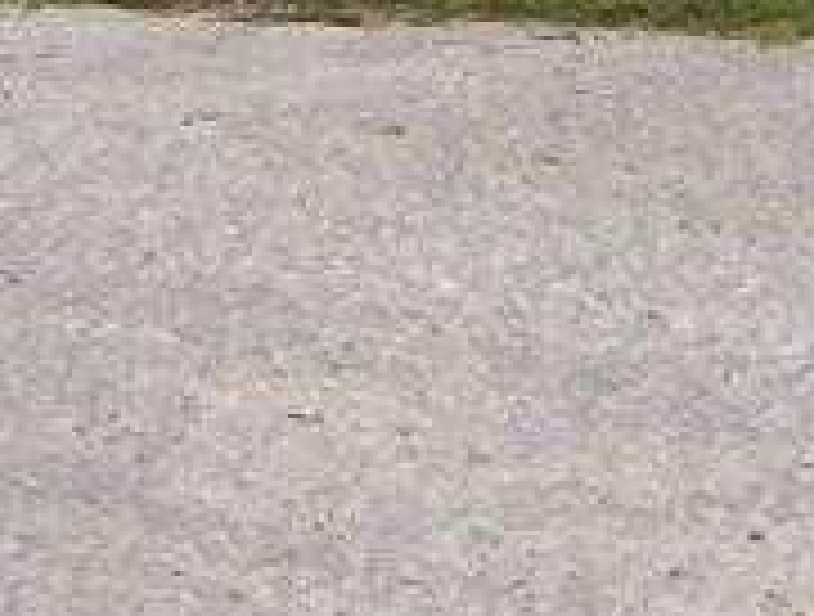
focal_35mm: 255
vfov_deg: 5.7
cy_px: -800
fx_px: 6016
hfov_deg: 7.7
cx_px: 288
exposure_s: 1/879
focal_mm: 6
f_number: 4.7
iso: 100
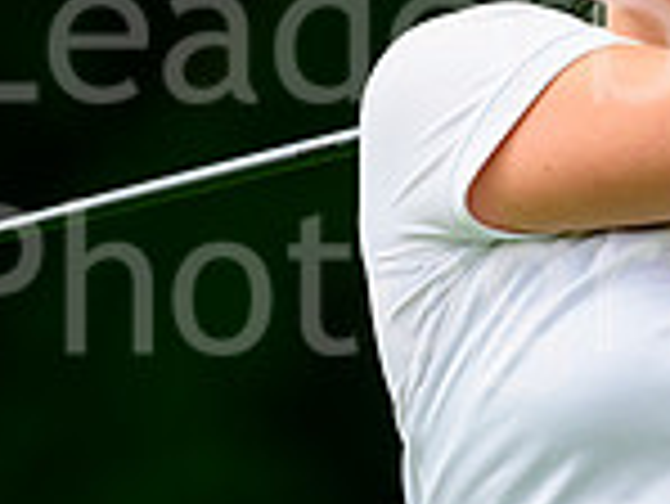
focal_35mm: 1274
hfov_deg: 1.6
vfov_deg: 1.2
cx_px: 531
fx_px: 24678
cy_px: 70
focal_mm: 340
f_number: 5.3
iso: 1250
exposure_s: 1/2000
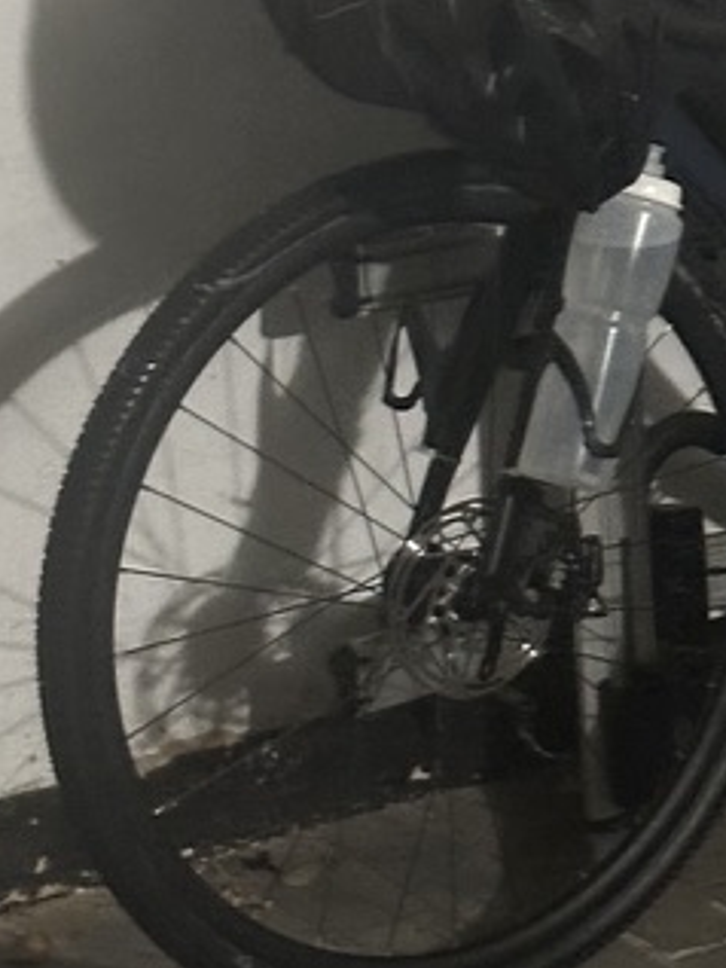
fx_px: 4331
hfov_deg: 9.4
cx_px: 894
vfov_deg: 12.7
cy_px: 257
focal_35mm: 155
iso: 640
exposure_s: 1/25
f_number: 1.78
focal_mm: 6.86
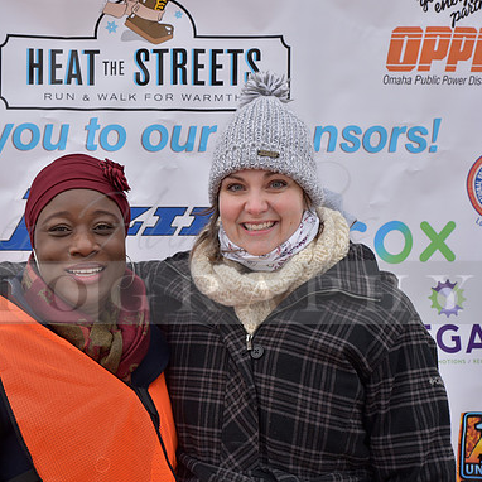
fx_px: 977
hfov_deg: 27.5
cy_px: 243
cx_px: 140
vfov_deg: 27.7
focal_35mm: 62
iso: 400
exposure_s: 1/160
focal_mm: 48
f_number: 6.3
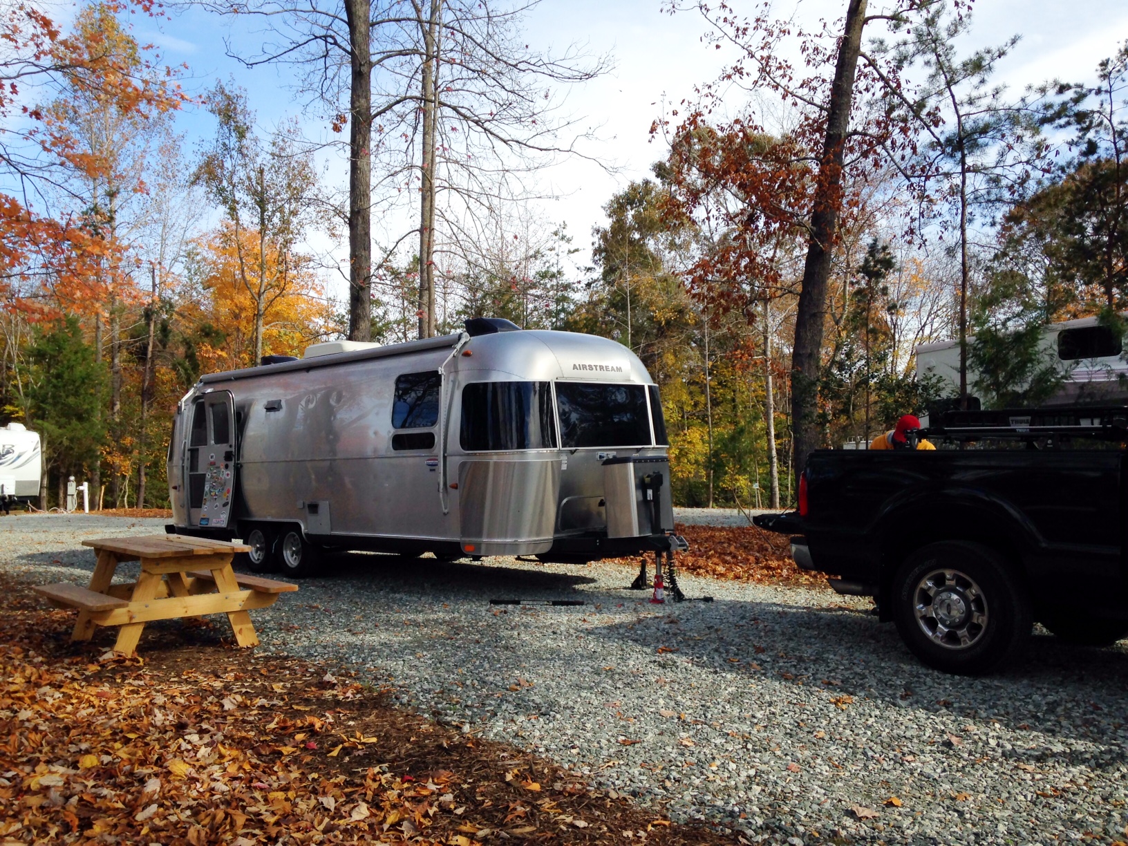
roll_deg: +1.4
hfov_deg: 55.4
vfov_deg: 42.9
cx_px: 564
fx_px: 1075
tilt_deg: -0.8
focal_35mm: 33
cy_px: 423
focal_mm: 4.12
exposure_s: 1/889
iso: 50
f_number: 2.4
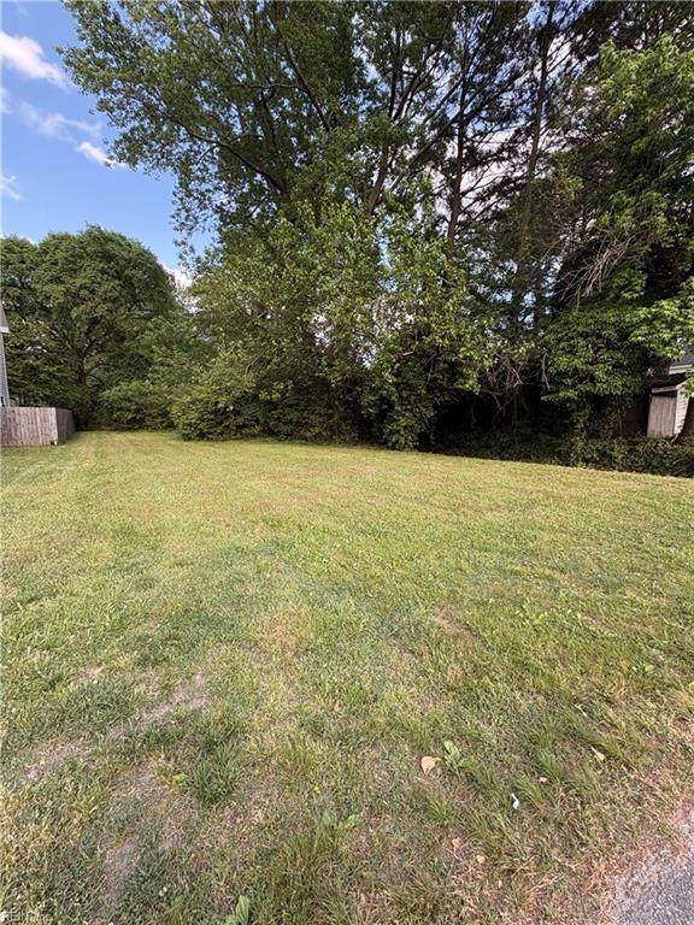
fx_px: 374
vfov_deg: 102.1
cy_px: 462
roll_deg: -0.3
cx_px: 347
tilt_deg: -6.5
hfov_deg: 85.7
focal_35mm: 14
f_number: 2.2
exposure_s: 1/139
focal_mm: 2.22
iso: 40
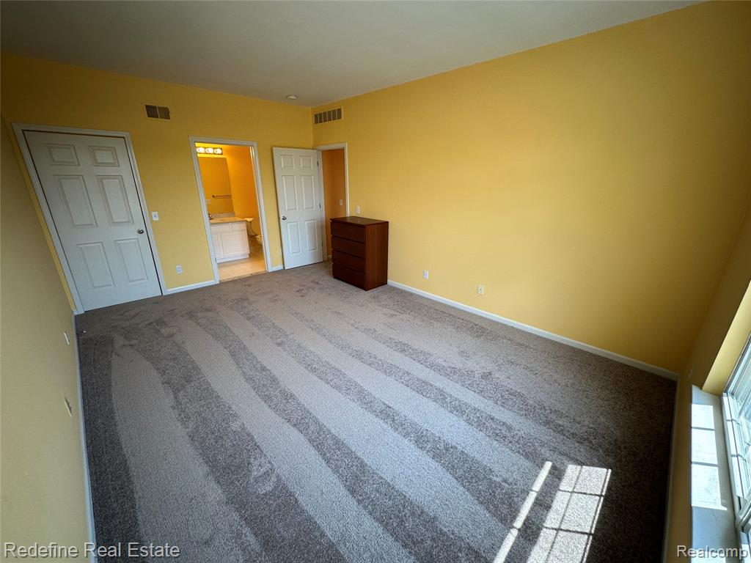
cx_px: 376
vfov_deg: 85.7
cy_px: 282
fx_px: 304
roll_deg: -0.1
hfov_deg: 102.1
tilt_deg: -19.0
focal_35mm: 14
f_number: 2.2
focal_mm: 2.22
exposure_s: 1/120
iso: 80
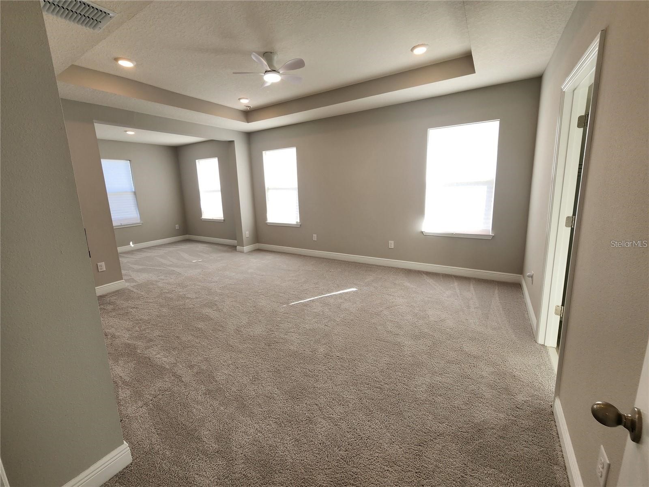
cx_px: 324
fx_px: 244
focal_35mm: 13
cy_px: 244
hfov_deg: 106.2
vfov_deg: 89.9
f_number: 2.2
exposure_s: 1/120
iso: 64
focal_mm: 2.2
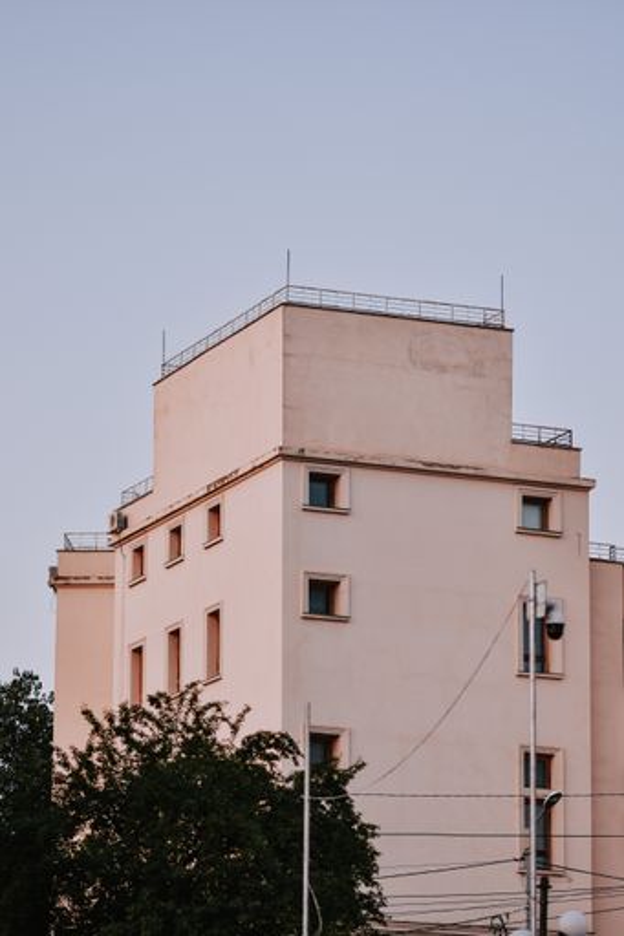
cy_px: 468
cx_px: 312
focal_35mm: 158
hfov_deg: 8.7
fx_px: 4097
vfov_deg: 13.0
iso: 200
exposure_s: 1/500
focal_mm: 105
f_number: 2.8
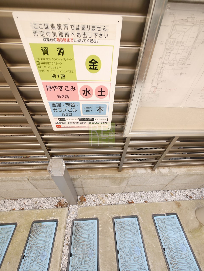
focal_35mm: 14
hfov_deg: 85.7
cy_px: 136
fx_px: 110
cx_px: 102
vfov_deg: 102.1
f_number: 4
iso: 250
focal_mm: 7
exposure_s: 1/60
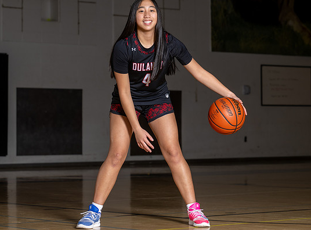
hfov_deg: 16.0
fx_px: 1108
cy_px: 67
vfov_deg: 11.8
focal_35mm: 124
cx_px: 138
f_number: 4.5
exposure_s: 1/200
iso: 80
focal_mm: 73
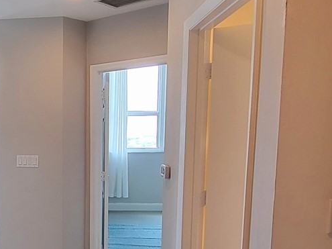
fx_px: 403
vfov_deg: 33.8
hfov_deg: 40.8
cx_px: 23
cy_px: 181
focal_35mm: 42
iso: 100
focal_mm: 1.74
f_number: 2.2
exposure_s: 1/60.2
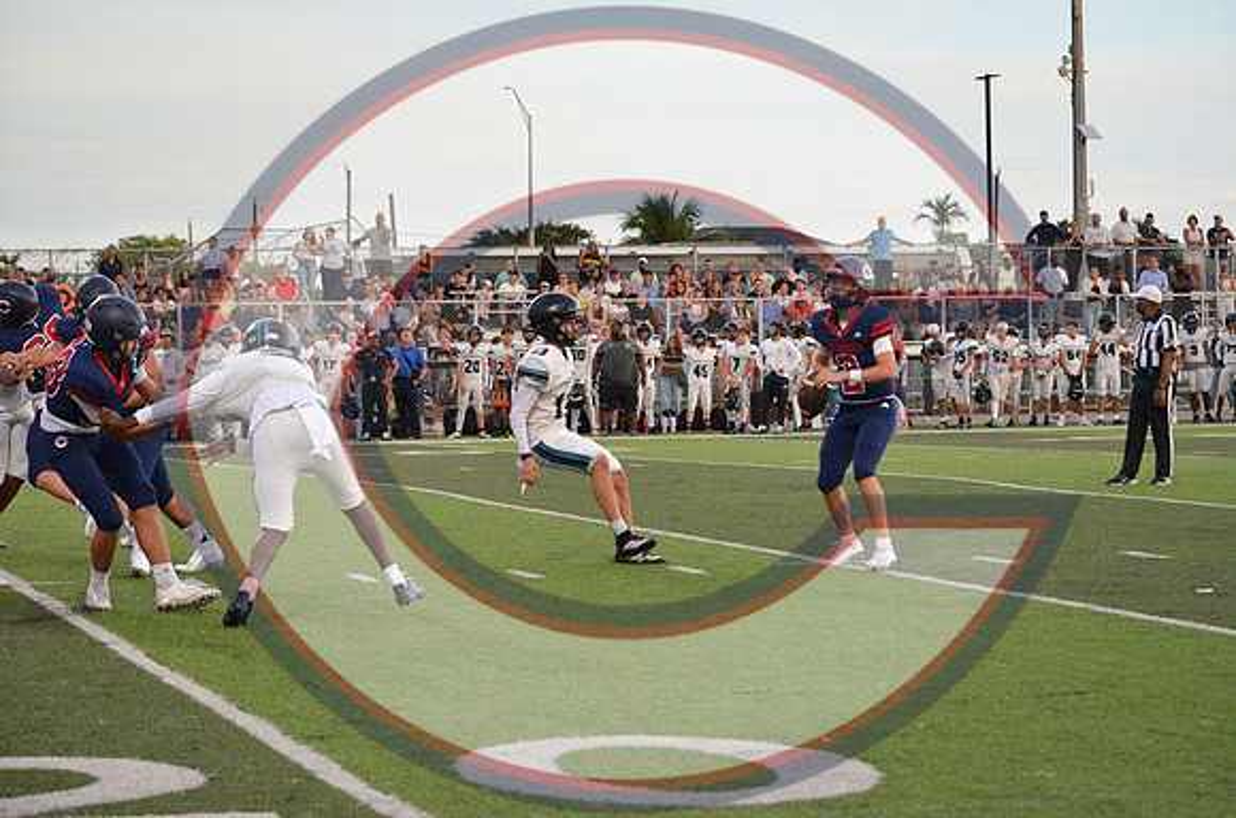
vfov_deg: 13.4
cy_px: 409
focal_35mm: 102
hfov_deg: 20.1
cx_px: 618
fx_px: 3494
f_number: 4.5
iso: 1600
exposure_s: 1/500
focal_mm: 68
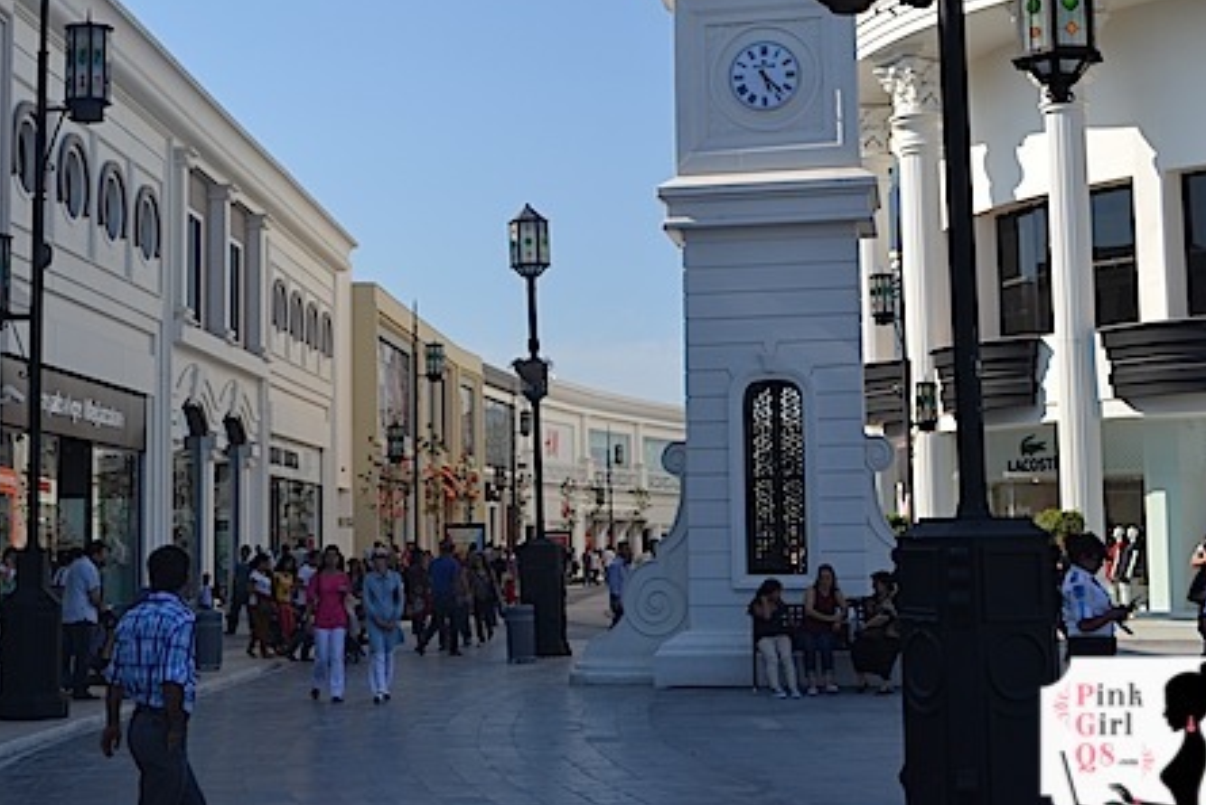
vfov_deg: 23.1
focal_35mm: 59
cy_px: 287
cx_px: 439
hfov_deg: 33.9
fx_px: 1966
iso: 100
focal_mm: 29
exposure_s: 1/250
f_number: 8
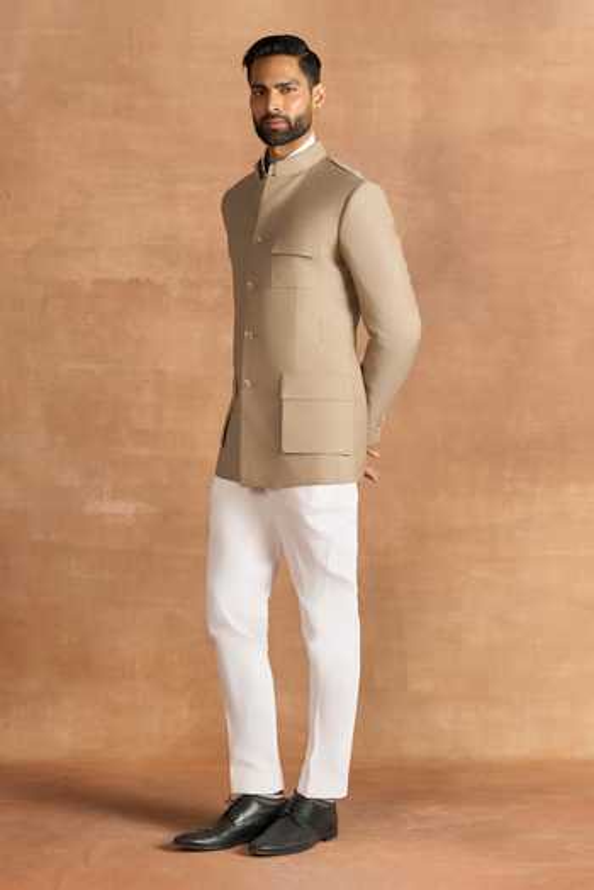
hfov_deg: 19.5
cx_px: 297
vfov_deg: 28.8
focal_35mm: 70
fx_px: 1732
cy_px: 445
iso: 125
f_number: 5
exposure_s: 1/160
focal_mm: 70
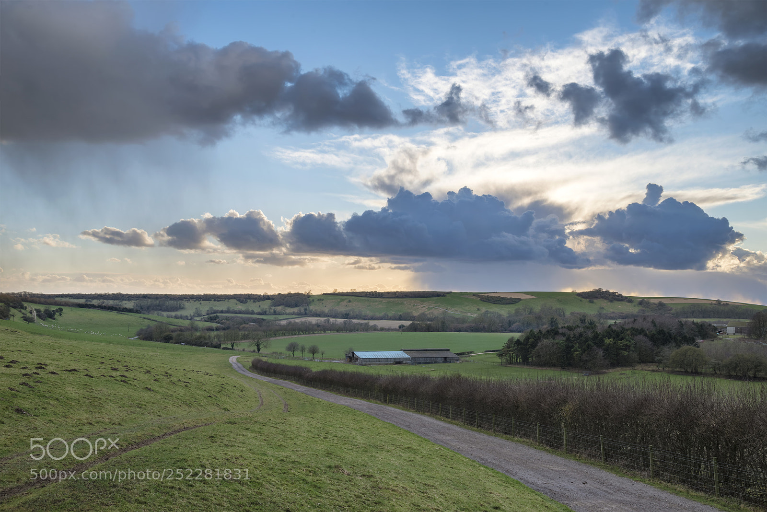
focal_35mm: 35
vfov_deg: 37.9
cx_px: 384
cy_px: 256
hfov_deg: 54.4
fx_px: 746
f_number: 11
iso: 100
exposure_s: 1/400
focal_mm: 35
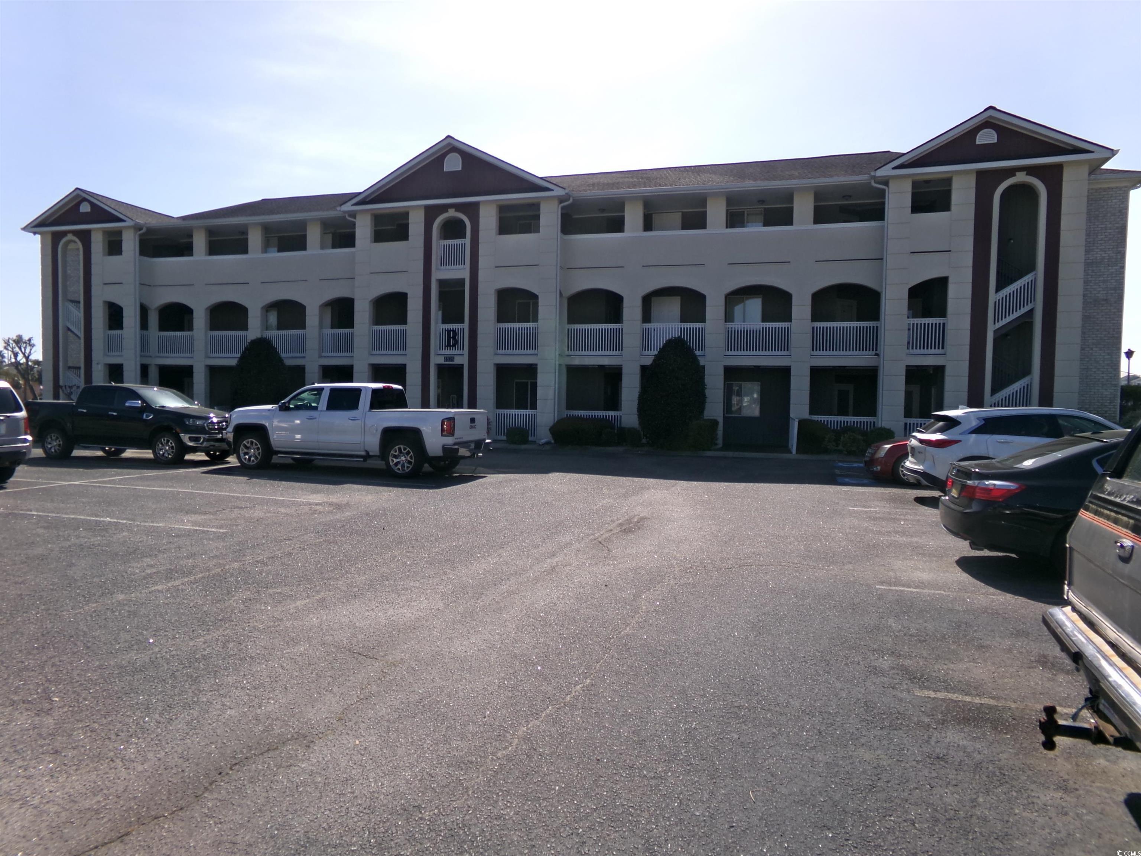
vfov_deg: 56.8
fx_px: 791
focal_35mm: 24
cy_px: 428
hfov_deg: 71.6
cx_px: 570
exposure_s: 1/140
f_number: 11.07
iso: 100
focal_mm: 4.3
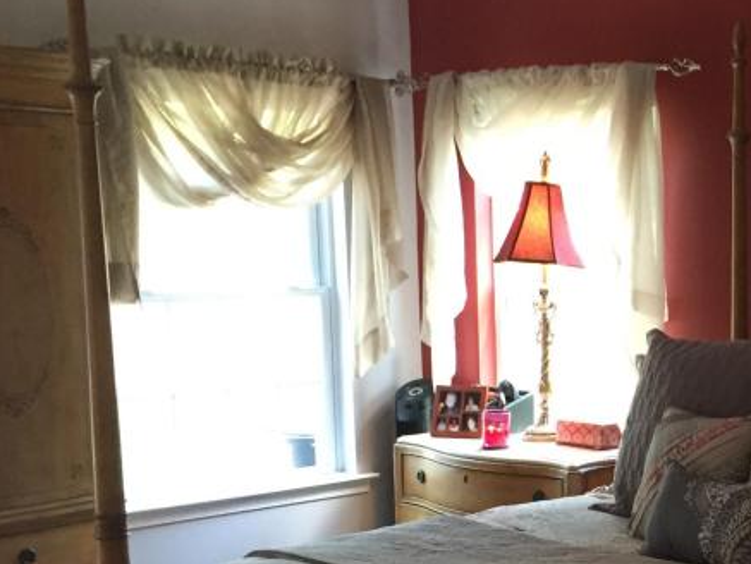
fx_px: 1476
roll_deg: -1.1
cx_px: 753
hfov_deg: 27.0
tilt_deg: -9.4
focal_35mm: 68
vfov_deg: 21.2
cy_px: 485
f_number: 2.2
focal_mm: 4.15
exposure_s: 1/30
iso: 160
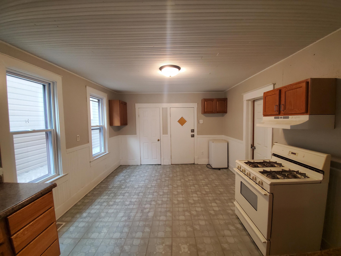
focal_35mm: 13
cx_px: 170
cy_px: 128
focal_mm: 1.8
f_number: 2.2
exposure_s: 1/59
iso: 320
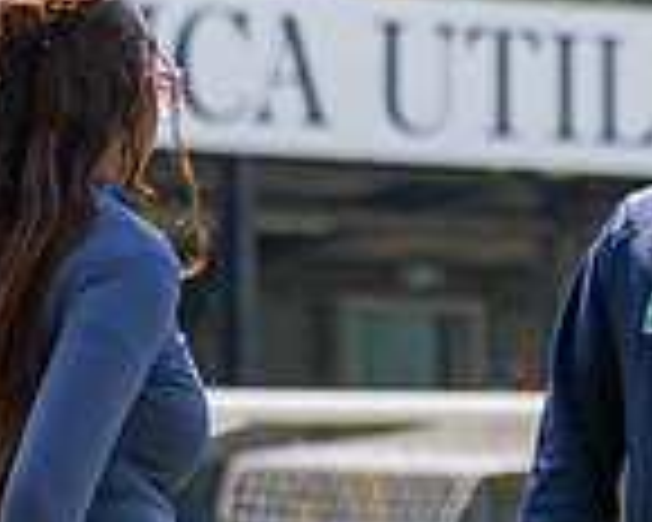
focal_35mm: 567
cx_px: 748
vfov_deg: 2.7
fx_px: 10941
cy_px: 449
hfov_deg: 3.4
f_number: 2.5
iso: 400
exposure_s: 1/3200
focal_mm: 74
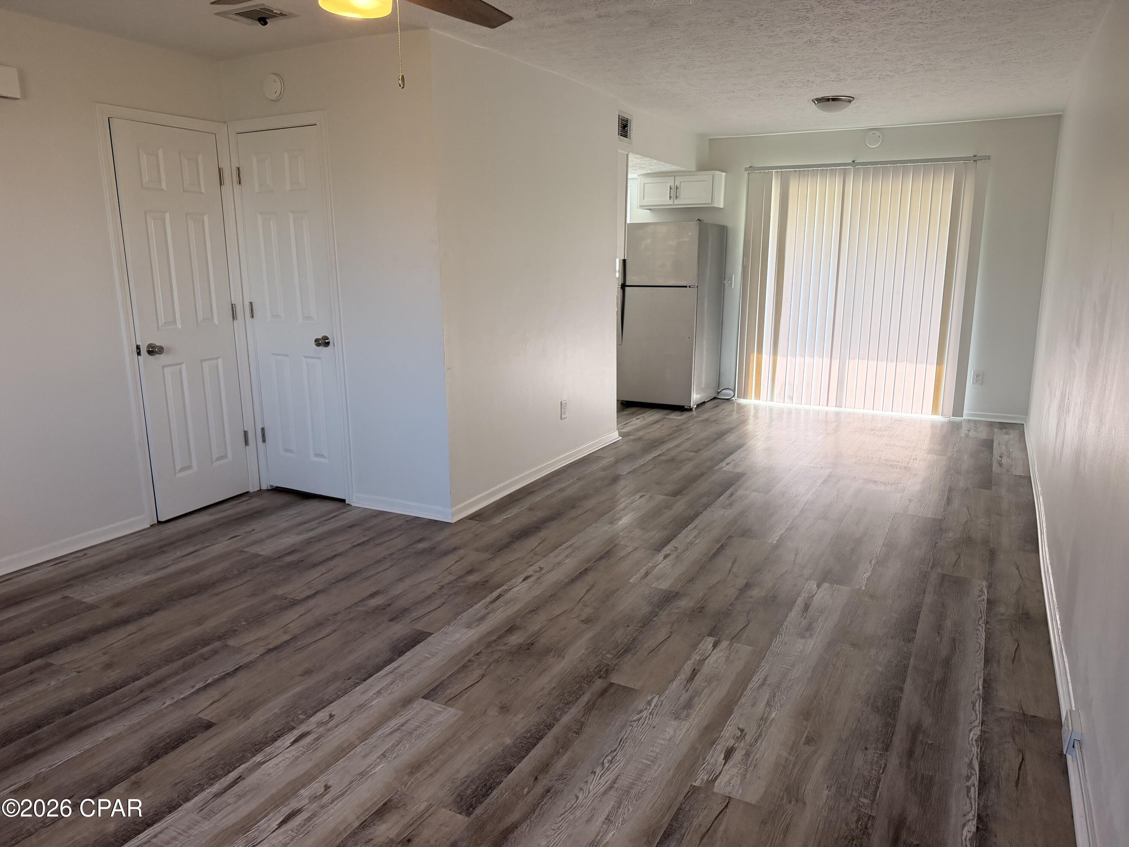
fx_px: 783
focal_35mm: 24
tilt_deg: -12.1
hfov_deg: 71.6
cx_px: 564
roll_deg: +0.8
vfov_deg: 56.8
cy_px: 424
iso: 200
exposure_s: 1/207
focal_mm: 6.76
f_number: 1.78
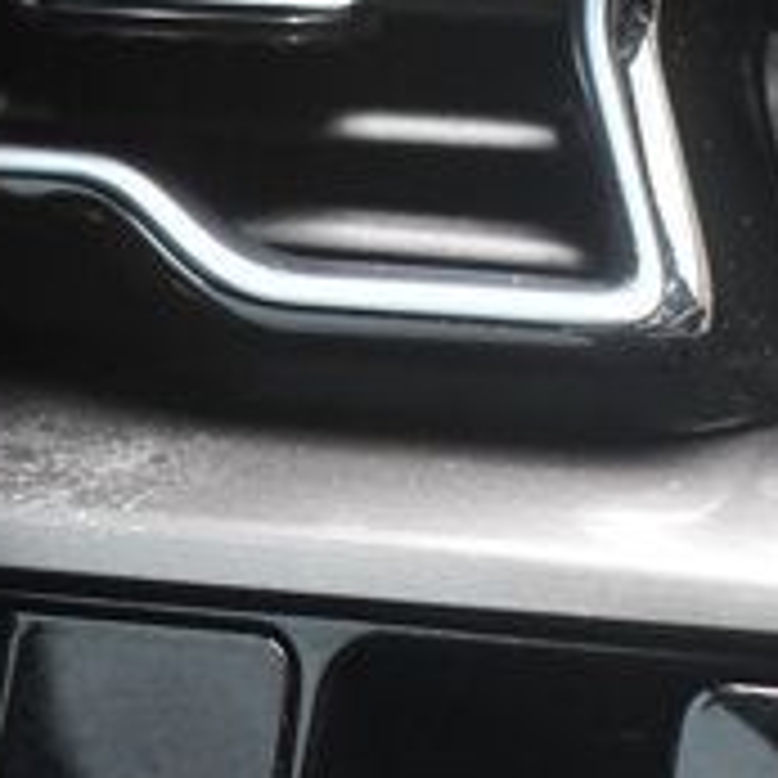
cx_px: 153
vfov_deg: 12.7
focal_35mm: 135
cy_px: 848
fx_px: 3433
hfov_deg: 12.9
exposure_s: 1/125
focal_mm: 29
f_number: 4.2
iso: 2800
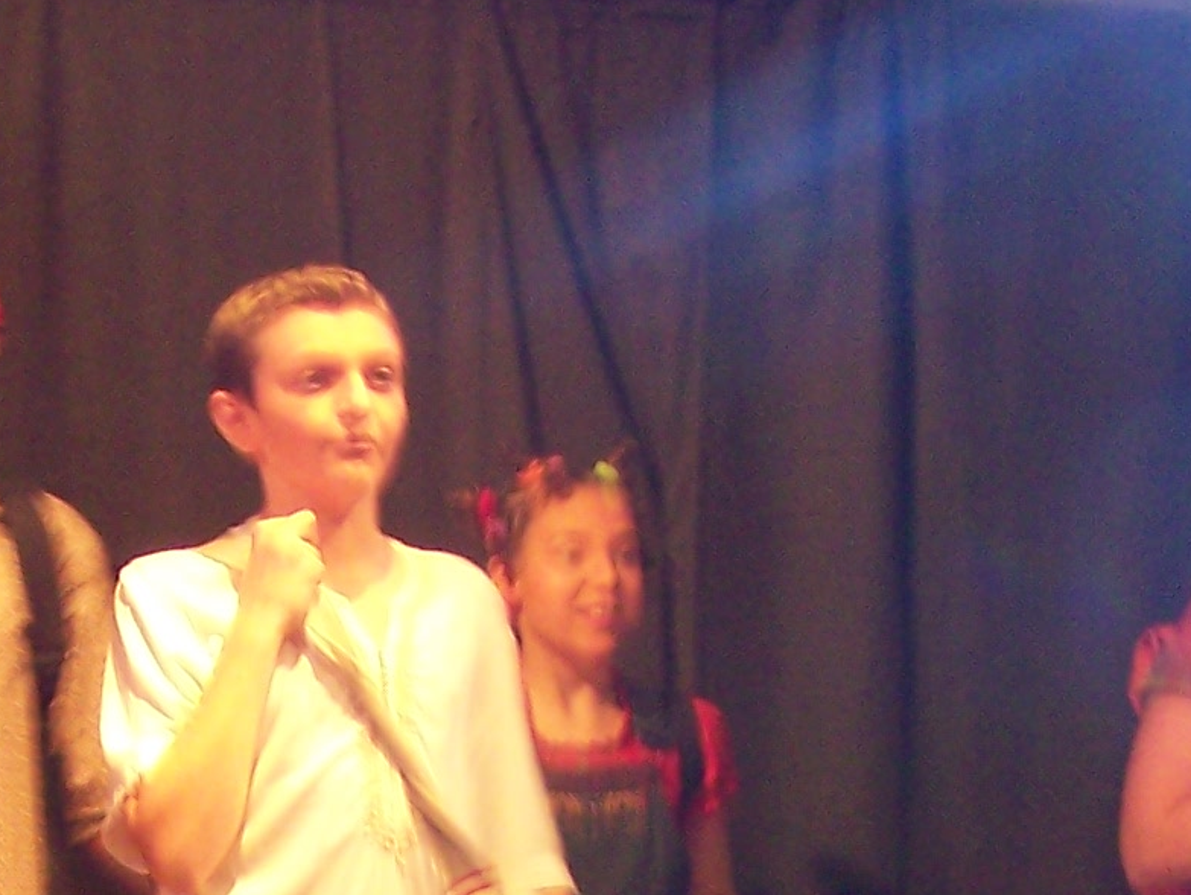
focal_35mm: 149
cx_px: 224
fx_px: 5129
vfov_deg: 9.7
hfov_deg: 13.2
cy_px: 1291
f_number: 2.8
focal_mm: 6.3
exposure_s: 1/8
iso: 160
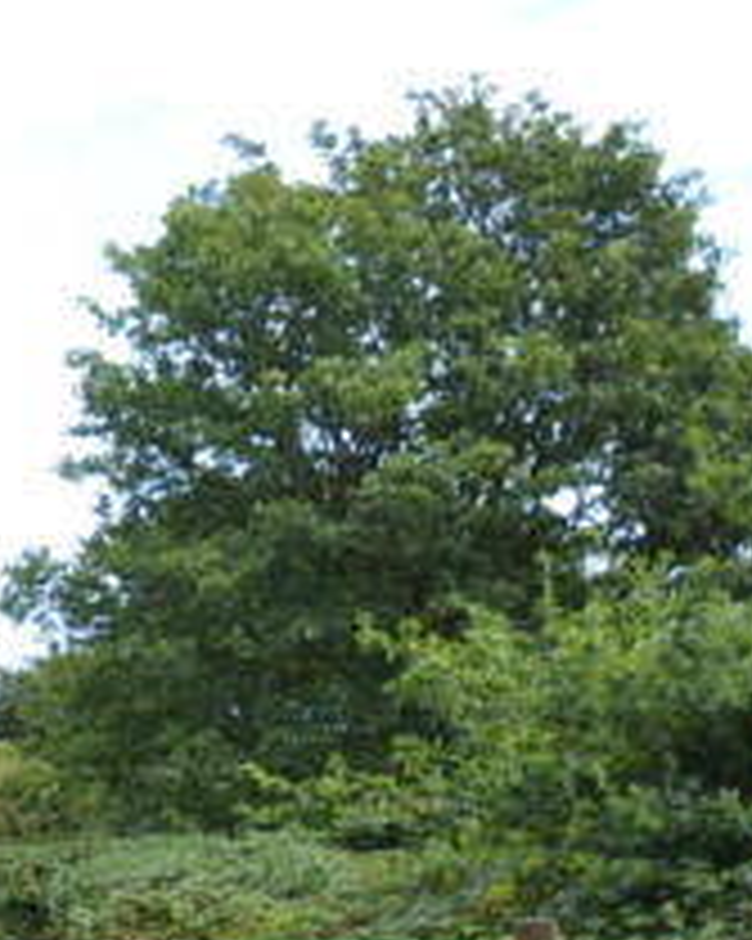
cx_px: -664
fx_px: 1600
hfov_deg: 19.0
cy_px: 798
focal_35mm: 57
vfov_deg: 31.6
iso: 280
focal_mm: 13
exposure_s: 1/1000
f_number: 3.5
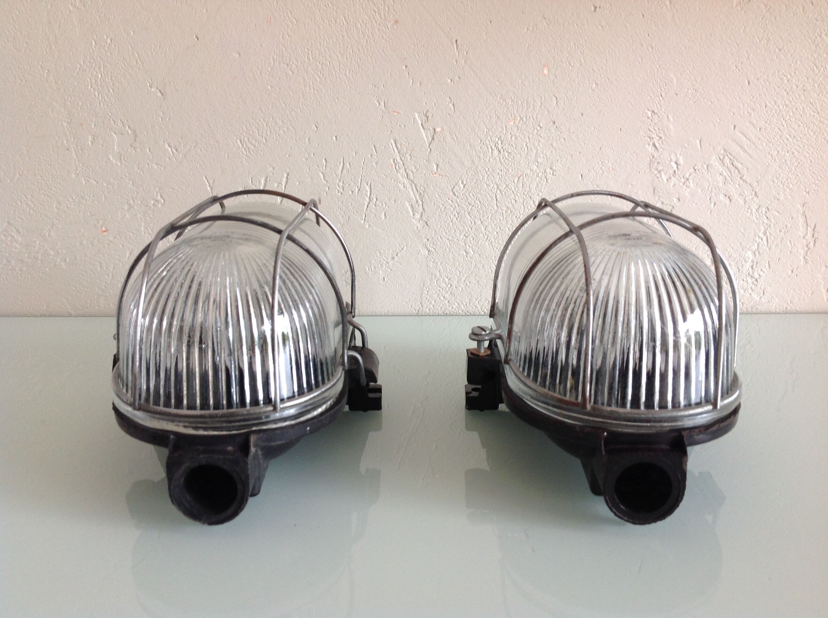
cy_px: 309
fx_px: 836
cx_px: 414
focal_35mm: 35
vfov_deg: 40.6
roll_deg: +0.0
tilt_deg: -15.9
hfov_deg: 52.7
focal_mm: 4.28
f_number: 2.4
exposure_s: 1/15
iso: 80
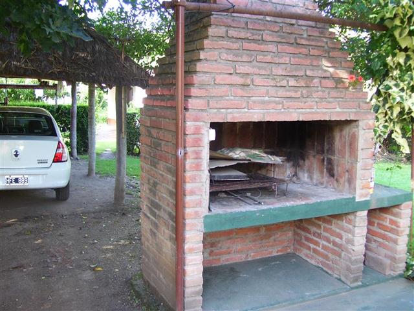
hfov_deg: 50.1
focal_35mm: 37
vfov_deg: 38.7
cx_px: 207
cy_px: 156
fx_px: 443
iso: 80
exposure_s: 1/30
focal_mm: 6
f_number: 2.7
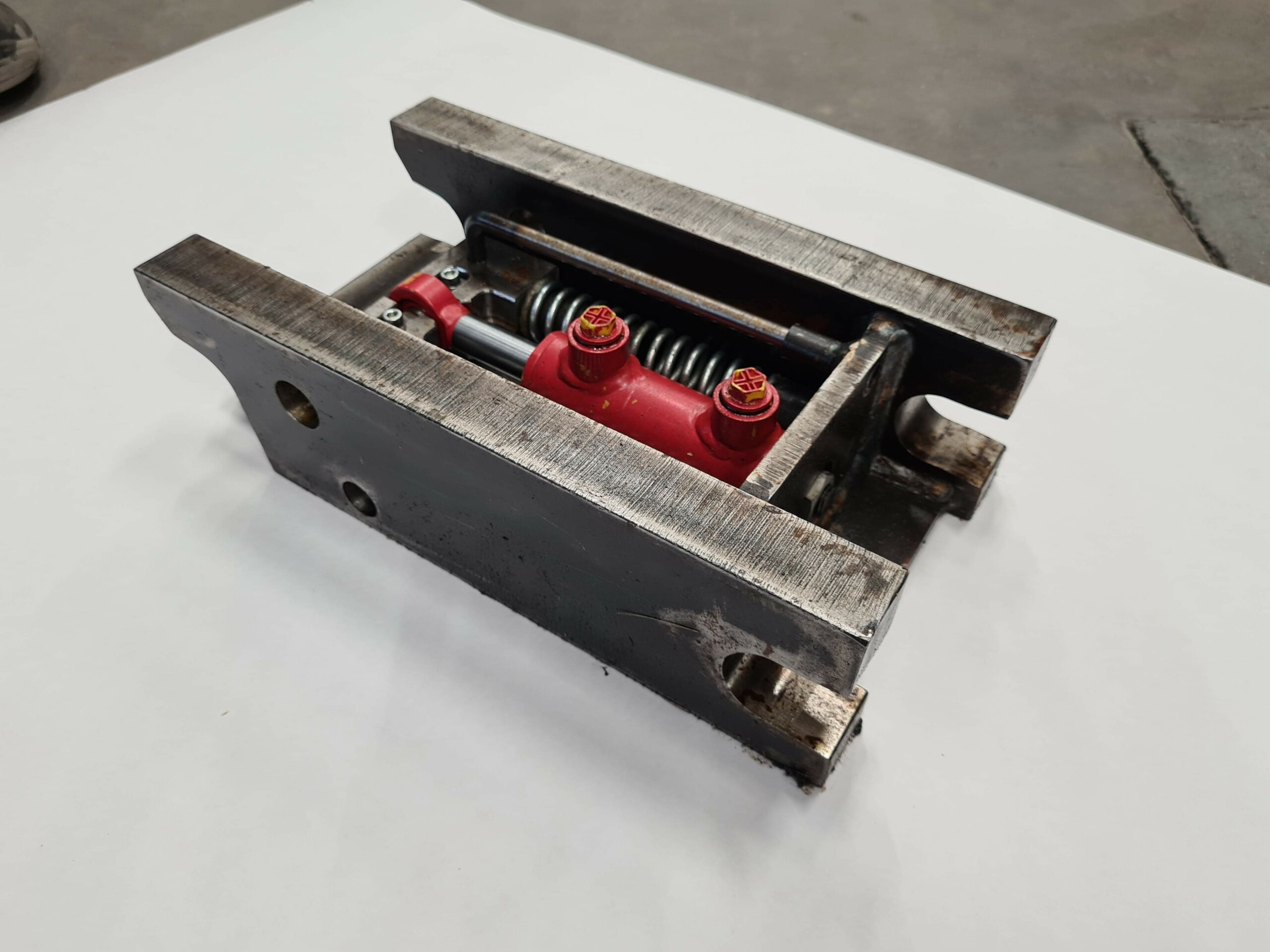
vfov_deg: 53.1
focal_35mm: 26
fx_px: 954
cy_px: 476
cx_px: 635
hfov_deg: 67.3
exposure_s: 1/50
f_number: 1.8
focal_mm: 5.4
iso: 64
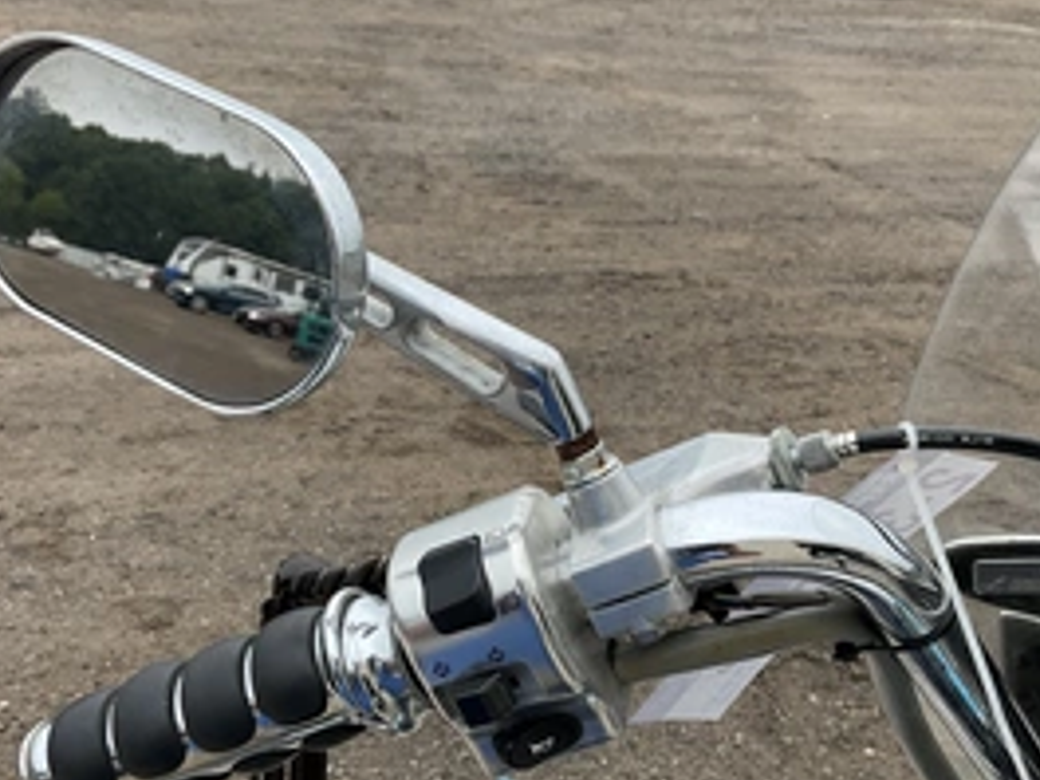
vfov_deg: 32.7
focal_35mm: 44
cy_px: 488
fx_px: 1322
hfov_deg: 42.9
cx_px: 481
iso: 20
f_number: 1.8
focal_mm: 3
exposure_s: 1/122
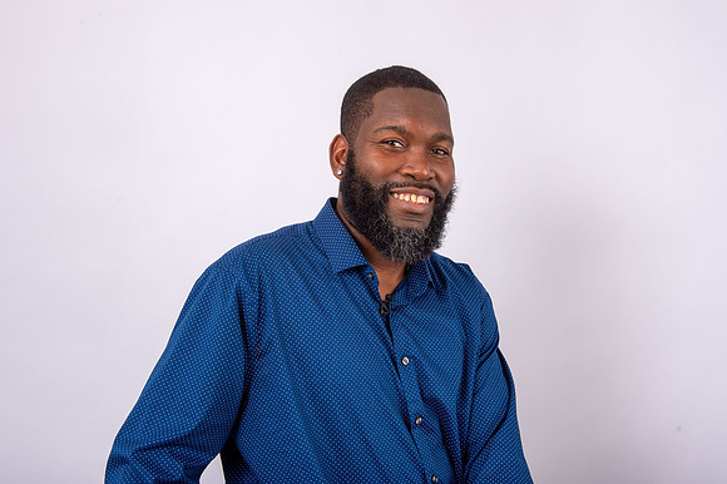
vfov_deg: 33.4
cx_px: 364
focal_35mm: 40
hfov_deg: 48.5
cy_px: 242
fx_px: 807
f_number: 9
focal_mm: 40
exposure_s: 1/250
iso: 125
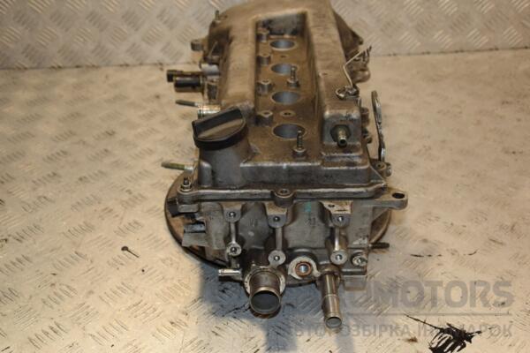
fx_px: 773
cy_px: 176
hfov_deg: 37.9
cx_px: 265
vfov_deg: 25.8
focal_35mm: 52
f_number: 5.6
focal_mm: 35
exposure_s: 1/200
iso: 800
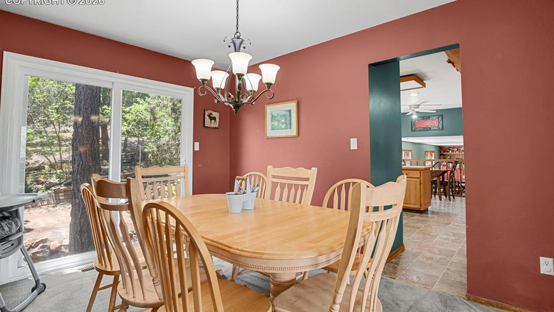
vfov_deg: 60.9
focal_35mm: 18
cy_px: 143
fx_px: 264
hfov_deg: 92.7
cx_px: 279
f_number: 8
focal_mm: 17
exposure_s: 2
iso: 250
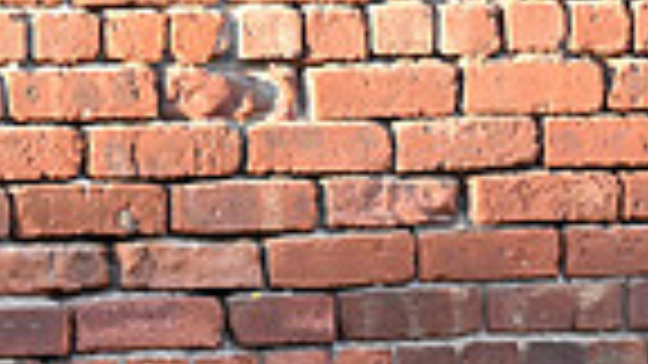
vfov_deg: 3.6
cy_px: 472
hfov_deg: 6.4
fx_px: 5722
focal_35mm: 333
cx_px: -212
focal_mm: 79
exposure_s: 1/160
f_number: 8
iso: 1250
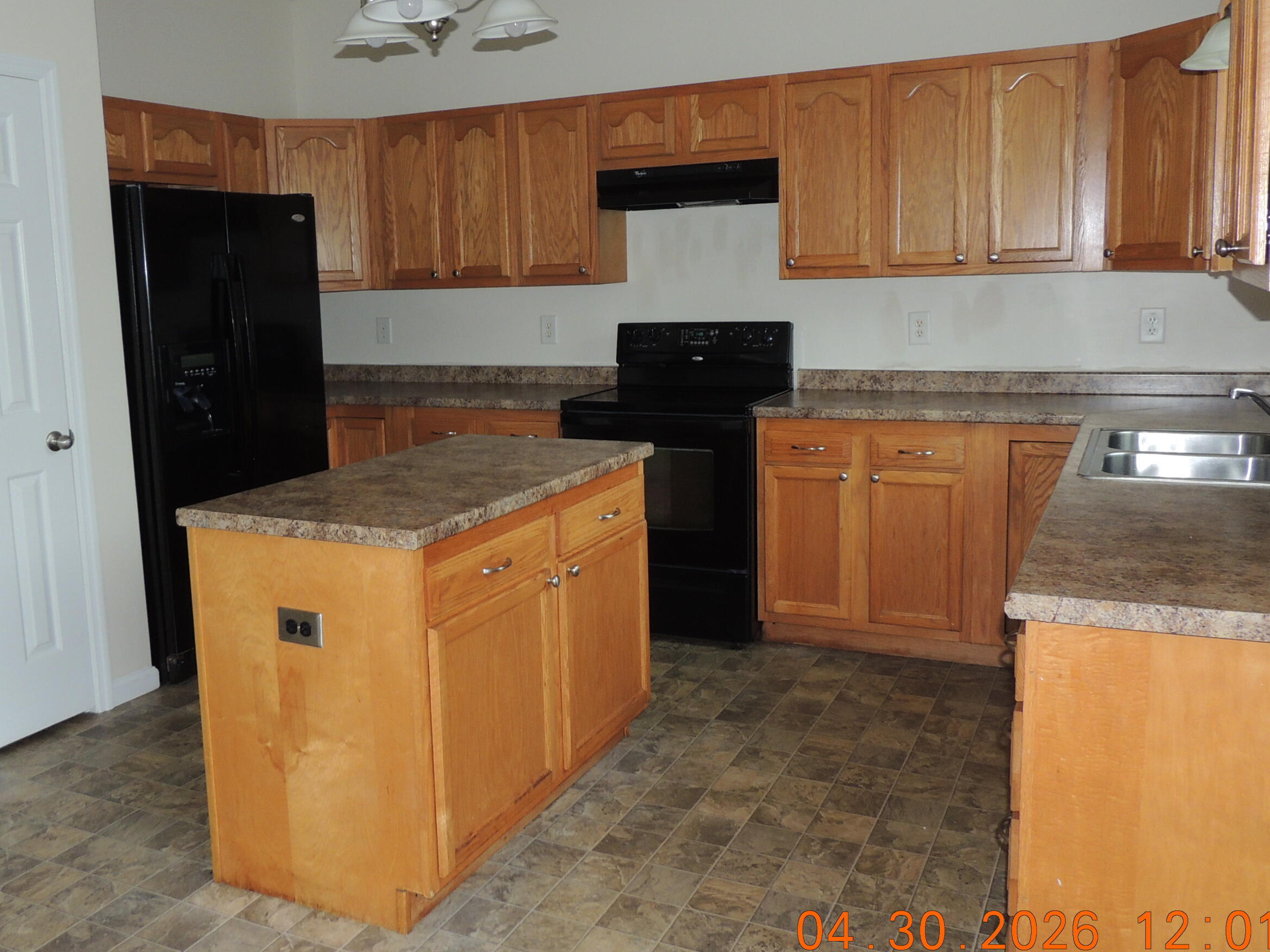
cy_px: 446
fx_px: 1137
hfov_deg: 58.1
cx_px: 539
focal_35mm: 31
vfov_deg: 45.4
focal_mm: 4.3
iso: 200
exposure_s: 1/30
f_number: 3
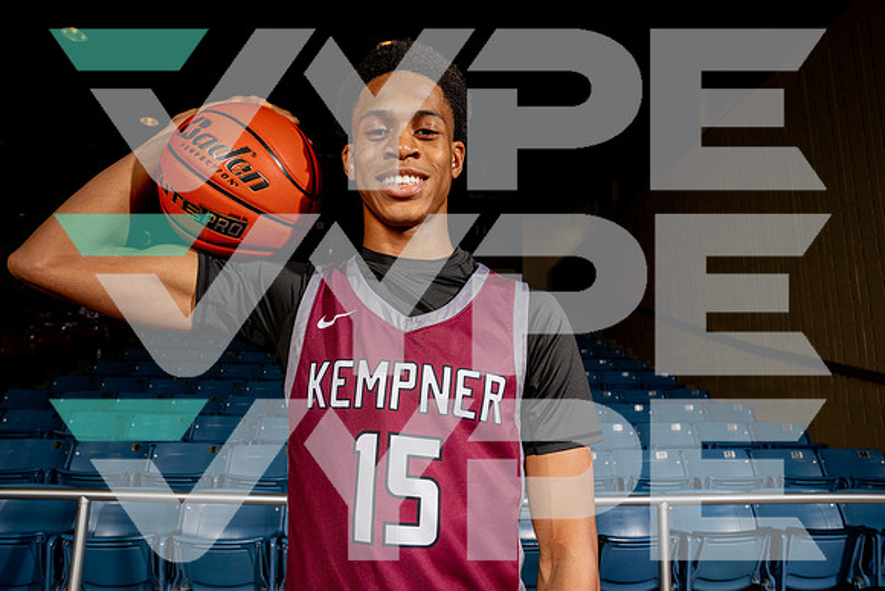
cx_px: 442
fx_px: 590
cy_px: 296
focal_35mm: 24
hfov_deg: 73.7
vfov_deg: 53.2
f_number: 7.1
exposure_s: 1/125
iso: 250
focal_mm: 24
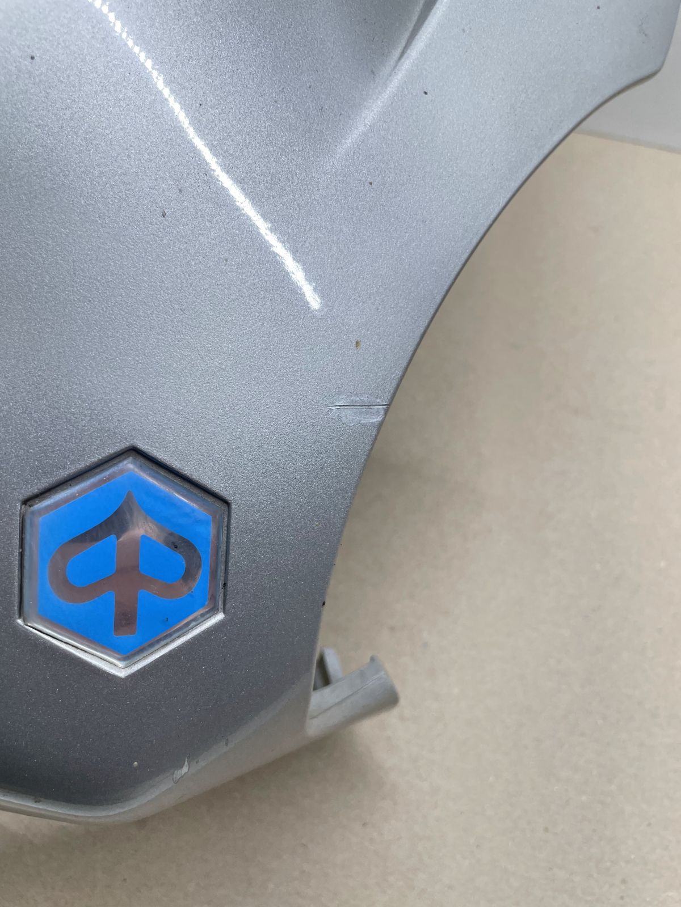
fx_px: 682
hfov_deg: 53.1
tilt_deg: -58.6
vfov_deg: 67.3
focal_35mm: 26
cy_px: 454
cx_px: 340
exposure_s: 1/100
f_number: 1.6
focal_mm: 4.2
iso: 64
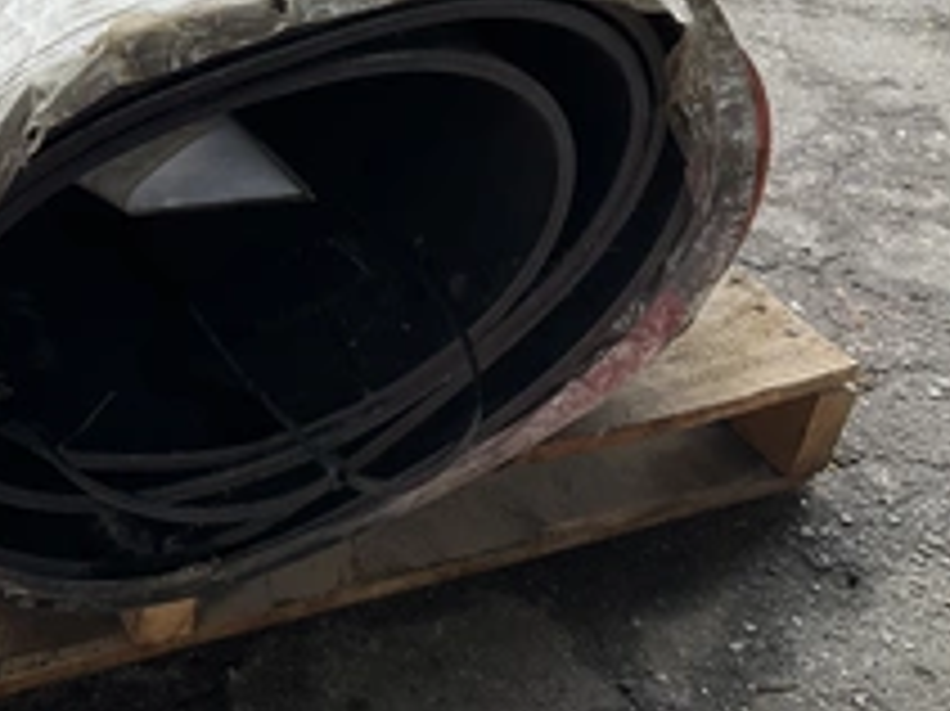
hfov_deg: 33.0
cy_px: 58
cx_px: 81
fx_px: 1509
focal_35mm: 55
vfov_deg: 25.6
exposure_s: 1/362
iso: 25
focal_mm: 3
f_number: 1.8
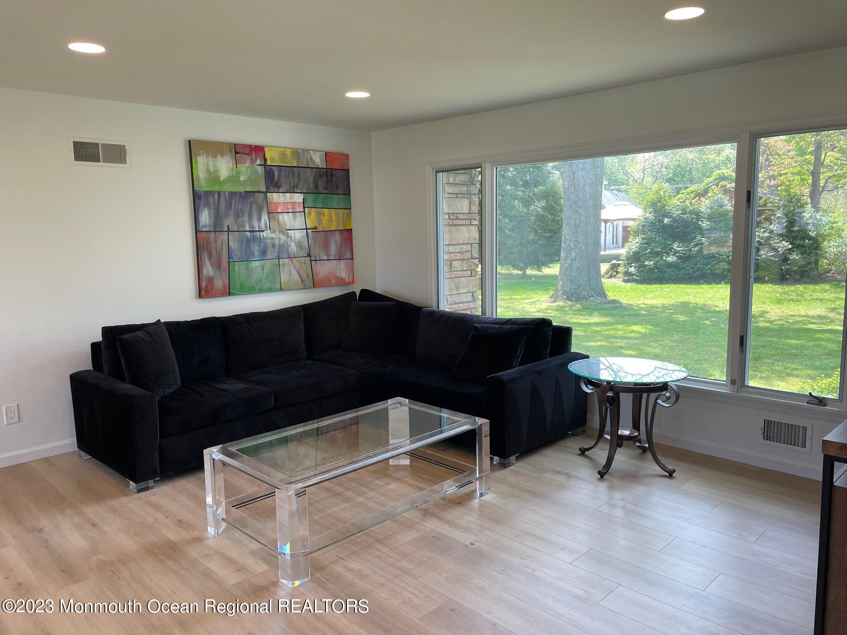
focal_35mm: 26
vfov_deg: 53.1
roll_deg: +1.7
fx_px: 636
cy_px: 318
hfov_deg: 67.3
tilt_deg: -7.0
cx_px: 424
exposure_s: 1/120
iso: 50
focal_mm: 4.2
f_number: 1.6
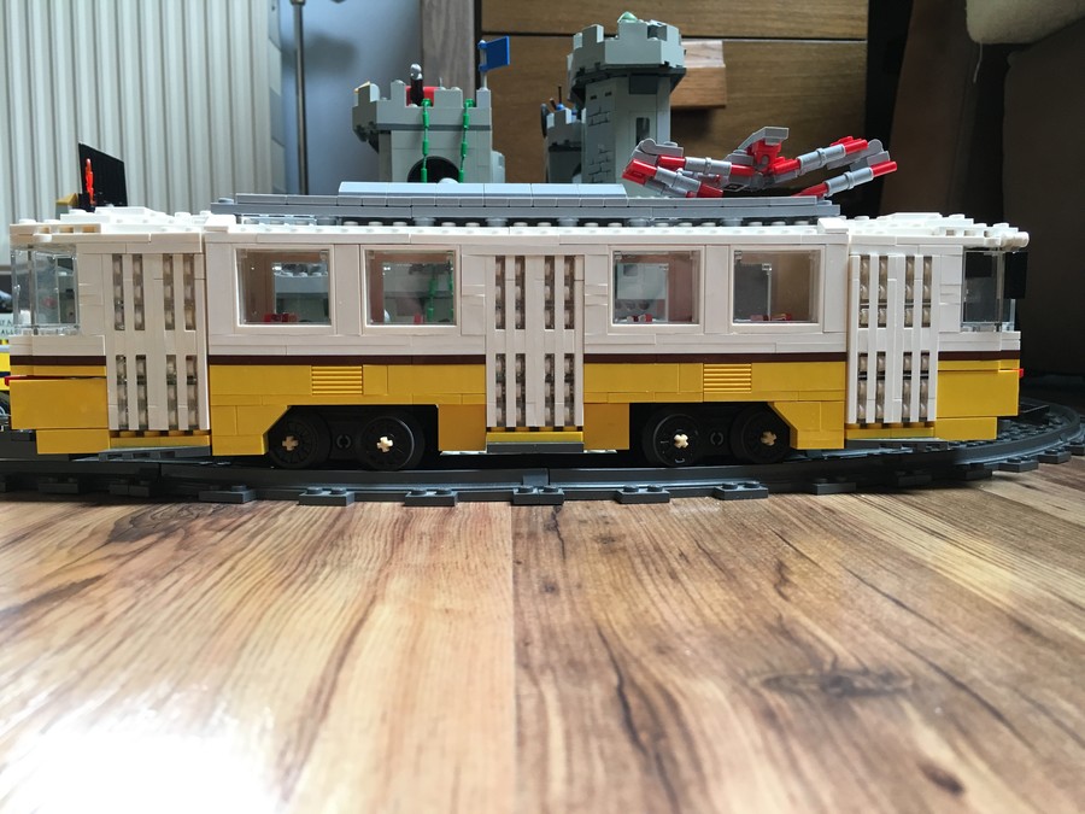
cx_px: 542
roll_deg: +1.1
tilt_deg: -5.3
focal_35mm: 29
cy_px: 407
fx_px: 909
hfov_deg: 61.7
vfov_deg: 48.2
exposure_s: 1/33
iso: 64
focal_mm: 4.15
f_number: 2.2
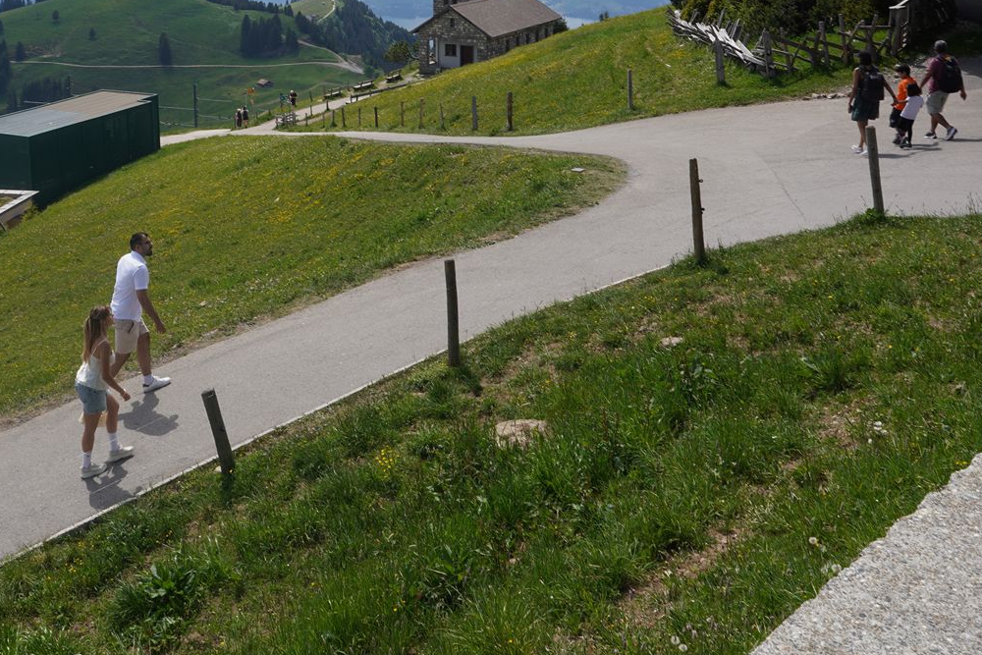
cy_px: 91
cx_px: 302
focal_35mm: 48
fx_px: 1309
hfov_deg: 40.4
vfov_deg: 27.3
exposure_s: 1/100
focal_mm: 24
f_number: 14
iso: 100
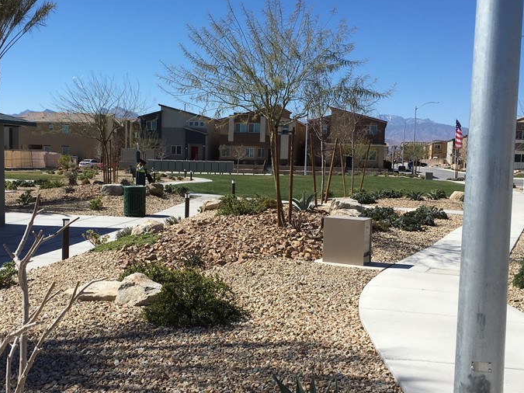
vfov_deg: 32.8
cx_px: 239
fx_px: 666
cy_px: 213
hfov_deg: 42.9
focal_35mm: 44
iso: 25
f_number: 2.2
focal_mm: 4.15
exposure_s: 1/2404
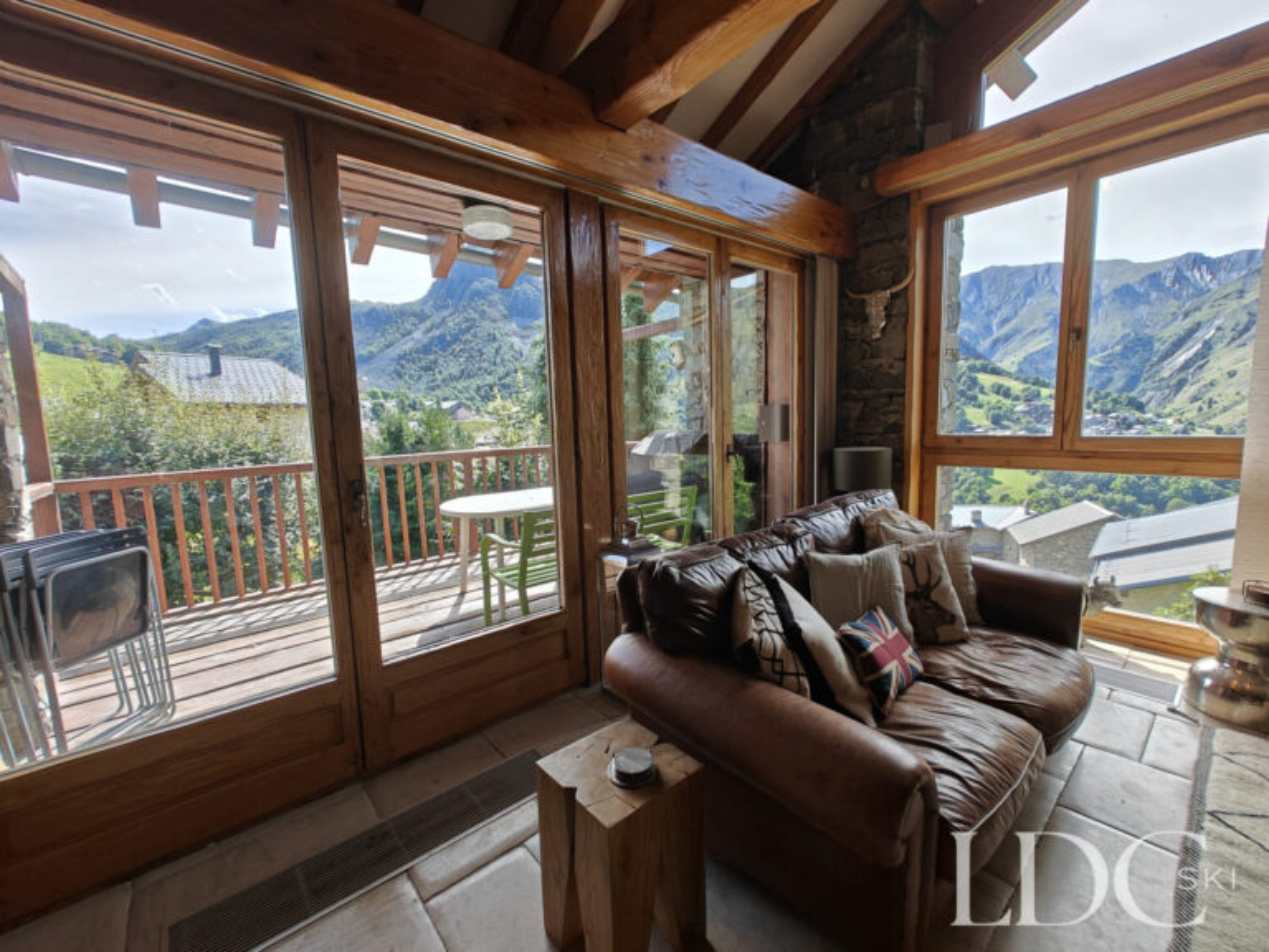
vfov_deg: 85.7
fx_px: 513
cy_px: 476
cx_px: 634
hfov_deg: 102.1
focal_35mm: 14
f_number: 2.2
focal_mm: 2.59
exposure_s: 1/245
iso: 64
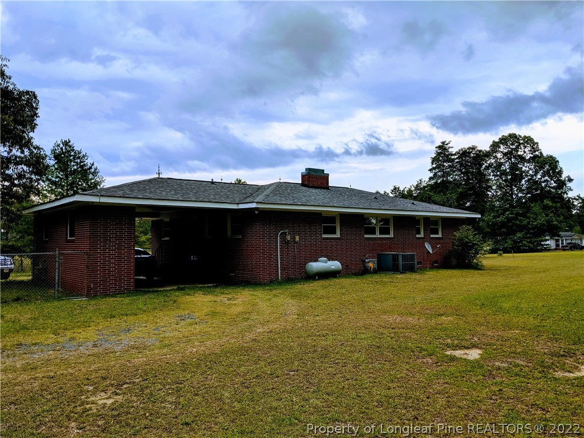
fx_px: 456
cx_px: 292
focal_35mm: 27
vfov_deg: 51.4
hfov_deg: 65.3
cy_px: 219
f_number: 1.8
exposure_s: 1/390
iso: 43
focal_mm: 4.44
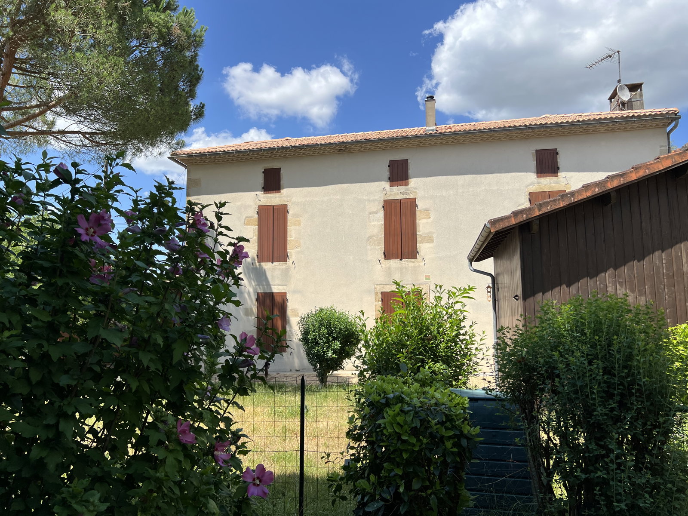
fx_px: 517
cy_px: 258
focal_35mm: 26
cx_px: 344
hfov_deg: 67.3
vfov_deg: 53.1
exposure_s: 1/3460
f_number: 1.5
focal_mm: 5.7
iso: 50
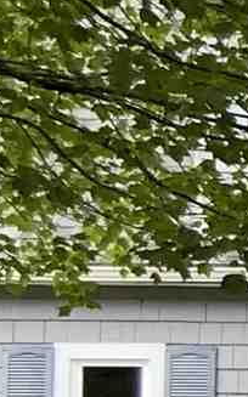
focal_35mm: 289
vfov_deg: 7.2
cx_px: 1471
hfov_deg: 3.8
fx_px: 3129
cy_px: 498
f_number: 1.8
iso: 16
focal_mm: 3
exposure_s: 1/167
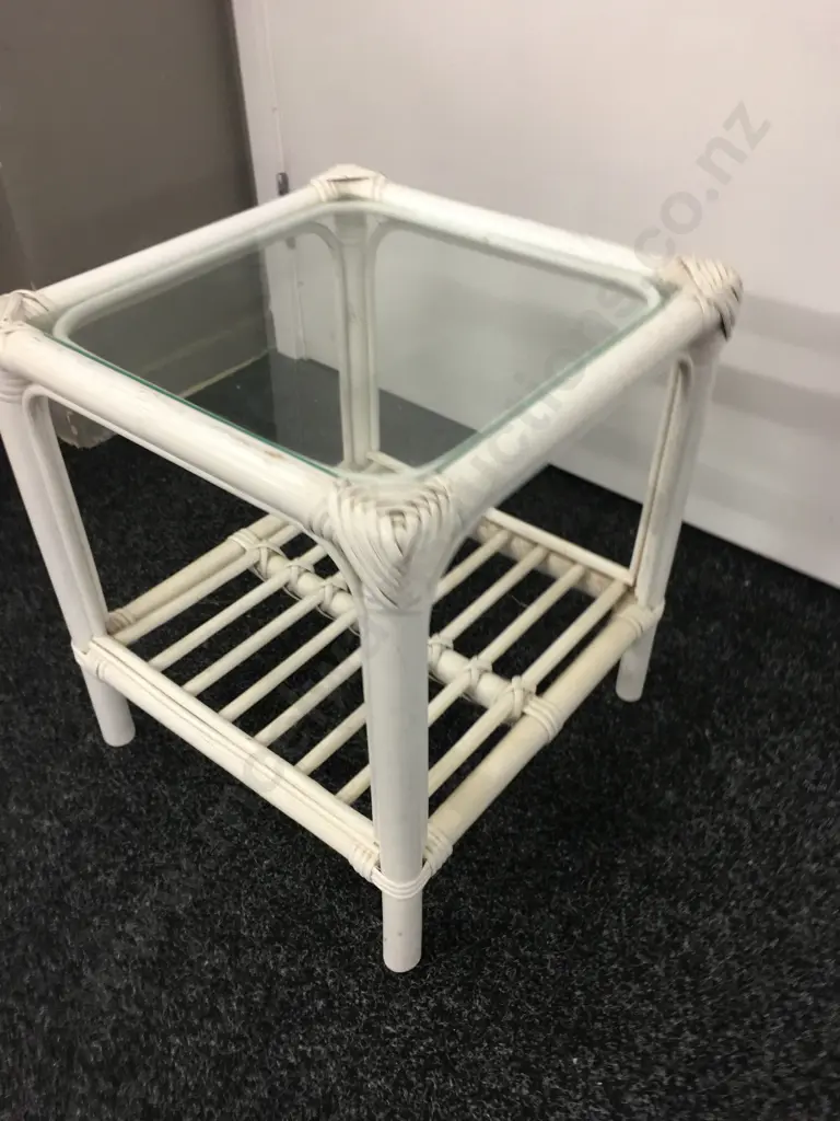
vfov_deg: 61.7
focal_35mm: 29
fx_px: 938
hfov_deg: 48.2
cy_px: 560
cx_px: 420
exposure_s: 1/17
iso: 50
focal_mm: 4.15
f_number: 2.2
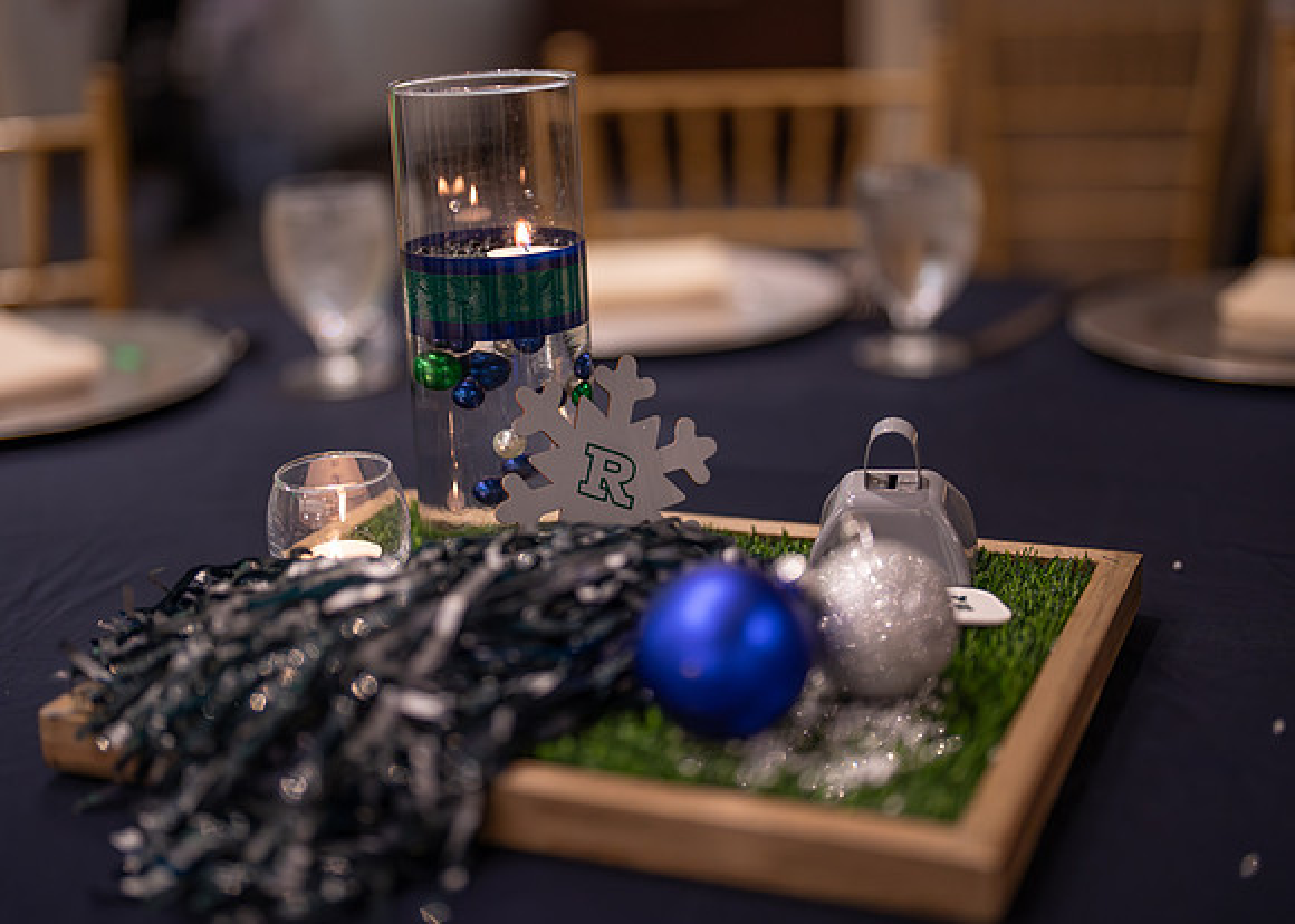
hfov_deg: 35.5
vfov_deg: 25.7
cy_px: 462
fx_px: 2023
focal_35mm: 55
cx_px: 607
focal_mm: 50
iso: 1600
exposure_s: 1/500
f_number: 1.2
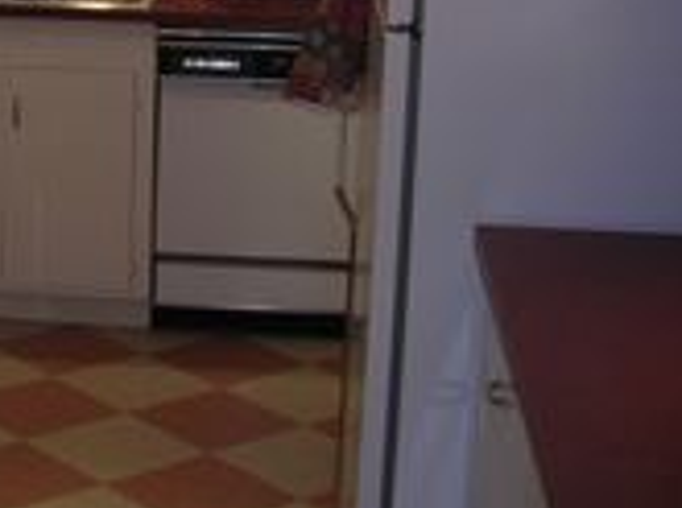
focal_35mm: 85
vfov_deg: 16.8
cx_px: -4
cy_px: -45
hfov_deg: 22.2
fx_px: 1671
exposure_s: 1/31.2
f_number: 2.8
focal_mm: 5.8
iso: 135
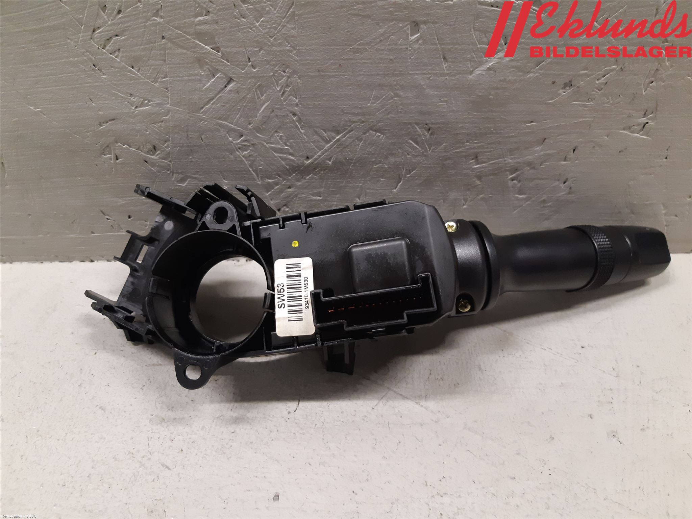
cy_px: 260
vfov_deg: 53.1
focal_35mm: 26
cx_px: 346
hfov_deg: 67.3
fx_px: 520
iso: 200
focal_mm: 3.93
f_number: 1.7
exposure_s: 1/50
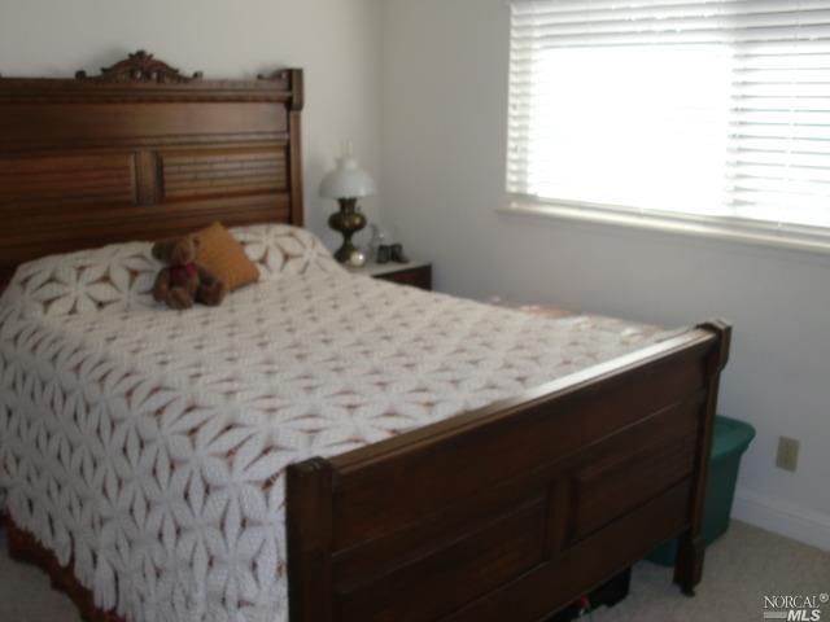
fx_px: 863
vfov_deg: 39.7
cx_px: 415
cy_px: 311
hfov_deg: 51.4
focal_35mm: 36
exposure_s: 1/80
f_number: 2.8
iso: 64
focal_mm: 6.3
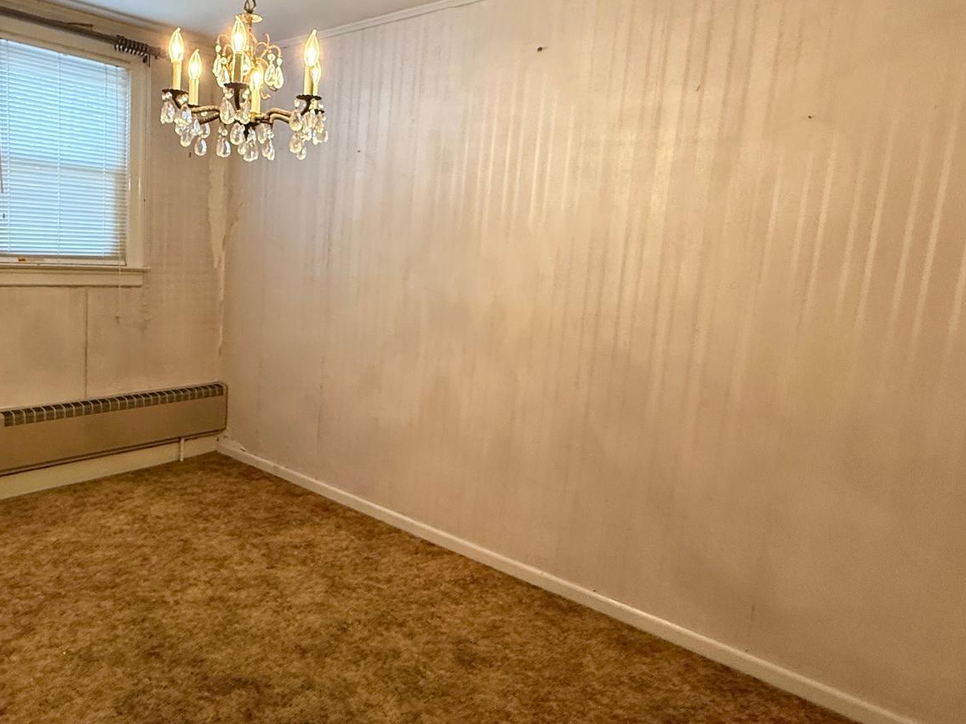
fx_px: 698
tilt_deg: -7.9
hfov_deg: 67.3
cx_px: 313
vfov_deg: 54.9
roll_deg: -2.4
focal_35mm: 25
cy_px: 349
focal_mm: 2.22
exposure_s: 1/120
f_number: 2.2
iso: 320
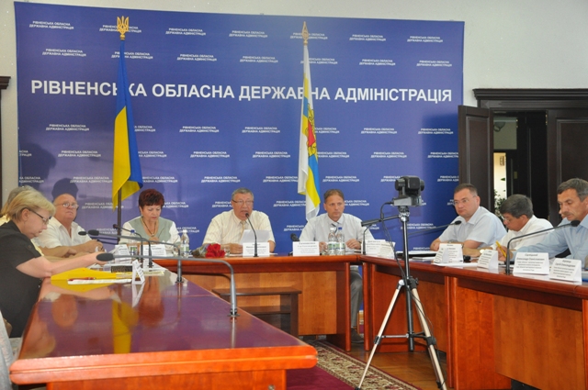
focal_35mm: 60
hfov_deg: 33.4
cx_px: 294
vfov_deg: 22.6
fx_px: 979
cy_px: 195
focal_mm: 40
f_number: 4.5
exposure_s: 1/60
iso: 1000
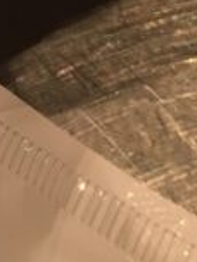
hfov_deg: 6.7
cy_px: -460
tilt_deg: -45.9
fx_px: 1480
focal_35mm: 195
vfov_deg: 8.8
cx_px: -434
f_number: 2.2
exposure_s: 1/33
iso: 100
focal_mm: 4.15
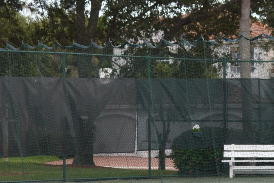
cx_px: 218
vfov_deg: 7.2
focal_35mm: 190
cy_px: 156
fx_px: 1446
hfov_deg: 10.8
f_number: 4.8
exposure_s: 1/200
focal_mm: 32
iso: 100
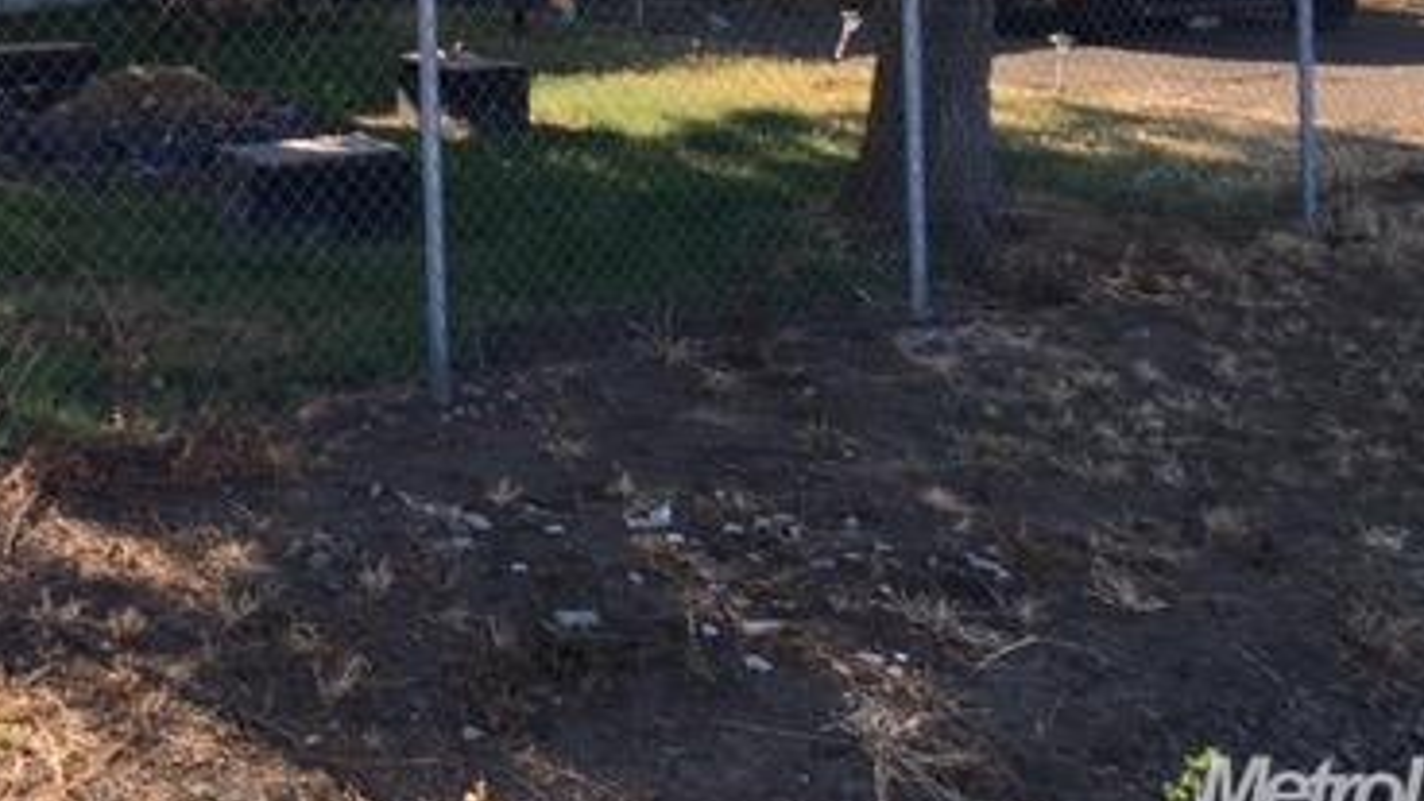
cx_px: 344
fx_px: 2077
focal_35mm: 55
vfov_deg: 20.7
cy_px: -97
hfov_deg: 36.9
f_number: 2.2
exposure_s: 1/379
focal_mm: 4.15
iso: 25
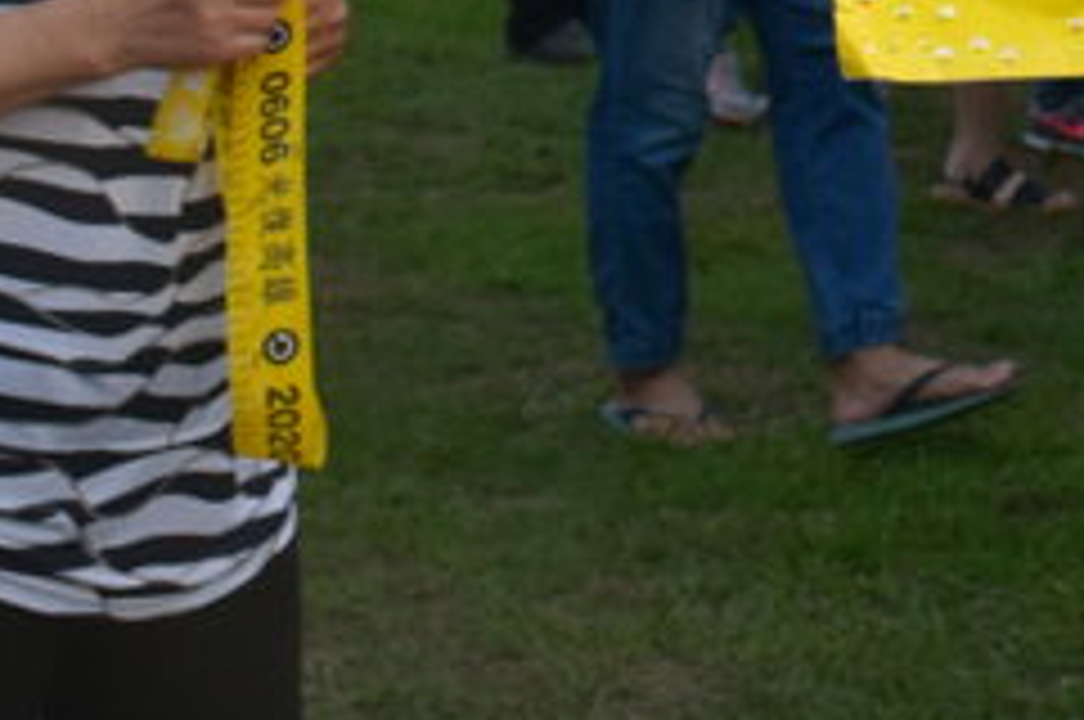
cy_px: -644
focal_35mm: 168
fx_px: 5054
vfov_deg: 7.8
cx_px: 1799
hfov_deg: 11.5
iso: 400
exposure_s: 1/100
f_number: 9
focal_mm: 27
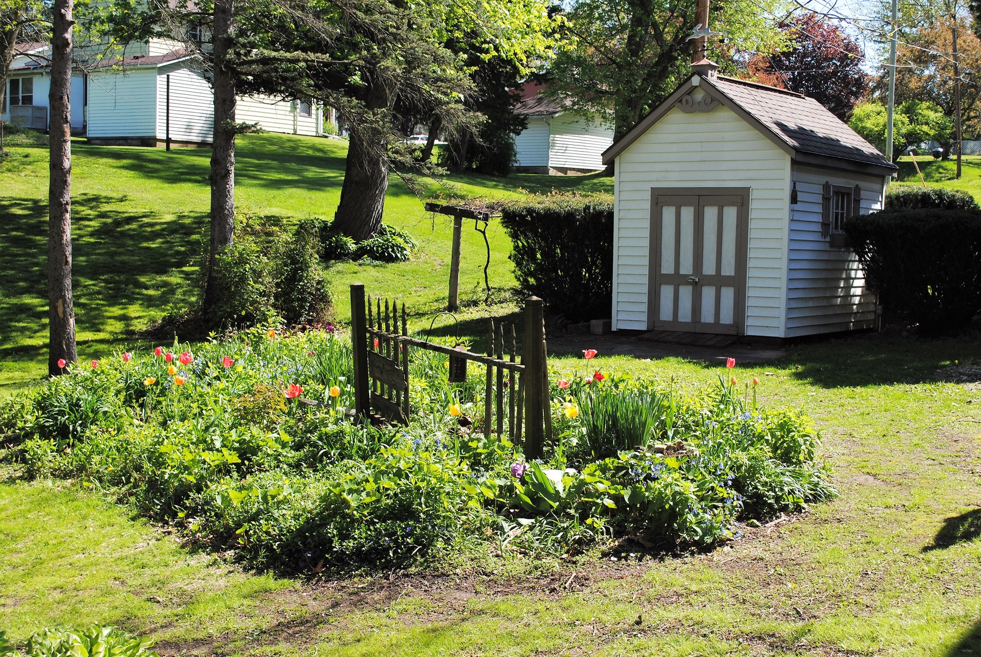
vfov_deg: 28.2
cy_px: 328
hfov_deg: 41.1
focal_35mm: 48
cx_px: 490
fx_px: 1310
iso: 100
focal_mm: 32
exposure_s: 1/200
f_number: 7.1
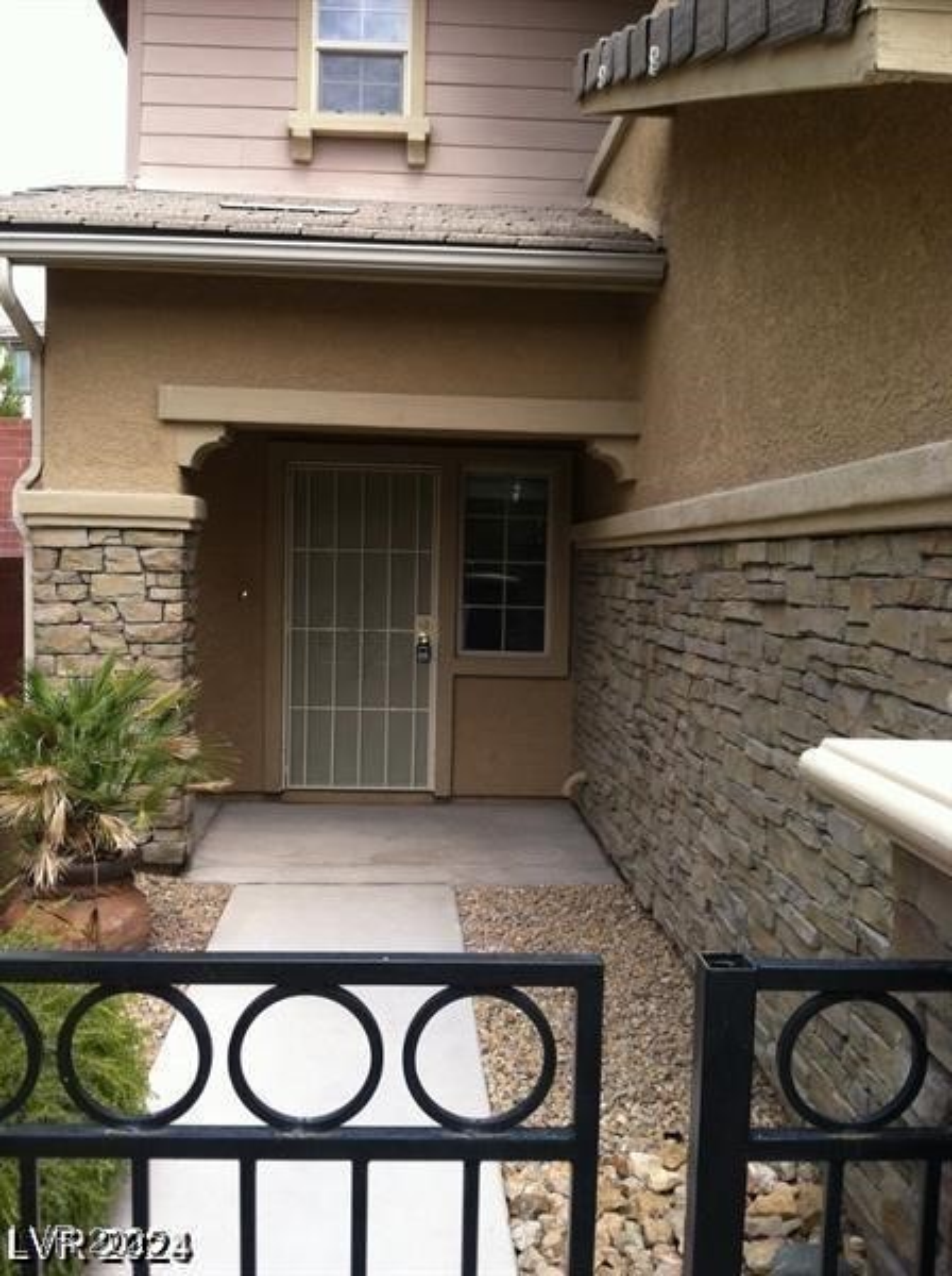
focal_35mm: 35
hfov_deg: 40.6
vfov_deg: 52.7
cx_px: 476
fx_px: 1287
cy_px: 638
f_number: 2.8
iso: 80
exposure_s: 1/441
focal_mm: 3.85
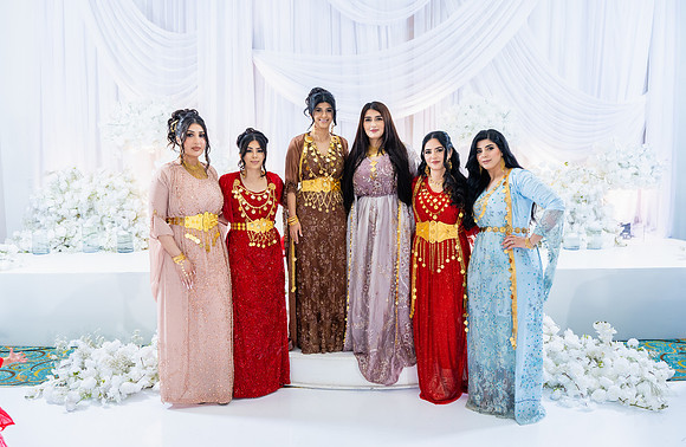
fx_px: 559
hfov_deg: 63.1
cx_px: 327
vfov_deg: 43.6
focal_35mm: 30
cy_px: 239
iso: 640
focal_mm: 28
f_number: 2.8
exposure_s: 1/160
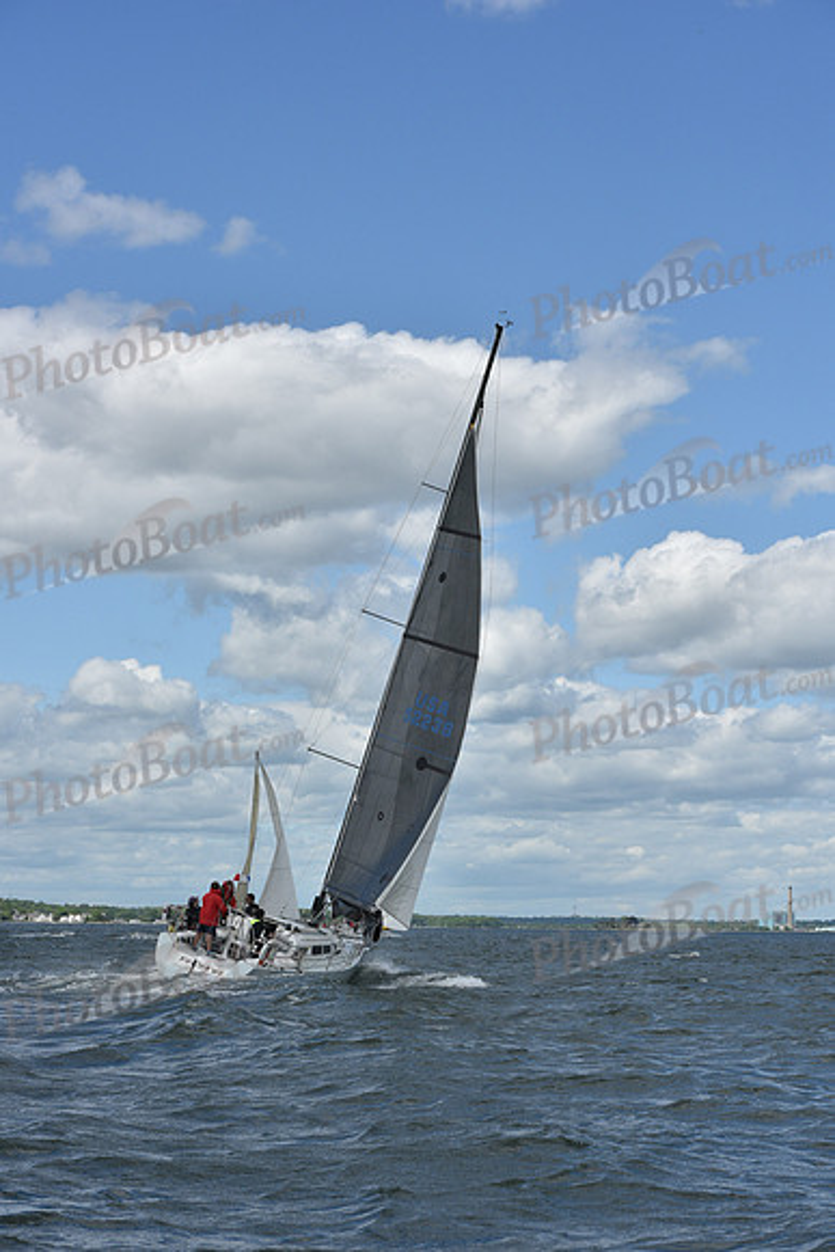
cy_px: 626
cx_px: 418
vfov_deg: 28.8
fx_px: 2434
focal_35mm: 70
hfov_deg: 19.5
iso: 320
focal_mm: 70
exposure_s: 1/1250
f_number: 9
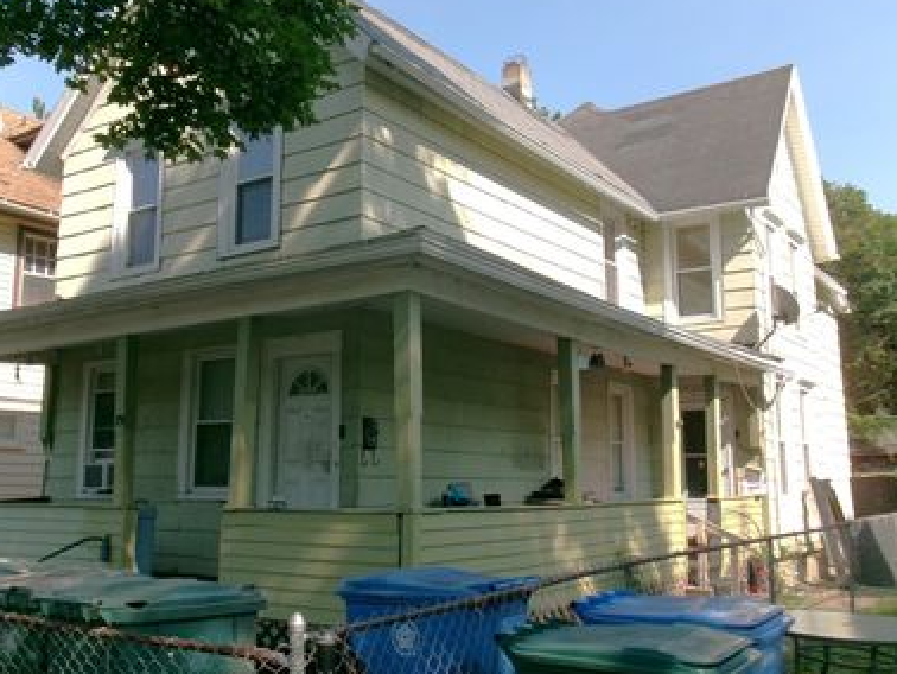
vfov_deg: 38.7
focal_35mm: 37
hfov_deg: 50.0
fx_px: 959
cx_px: 392
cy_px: 300
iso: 100
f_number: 10.8
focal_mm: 5.1
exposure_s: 1/60
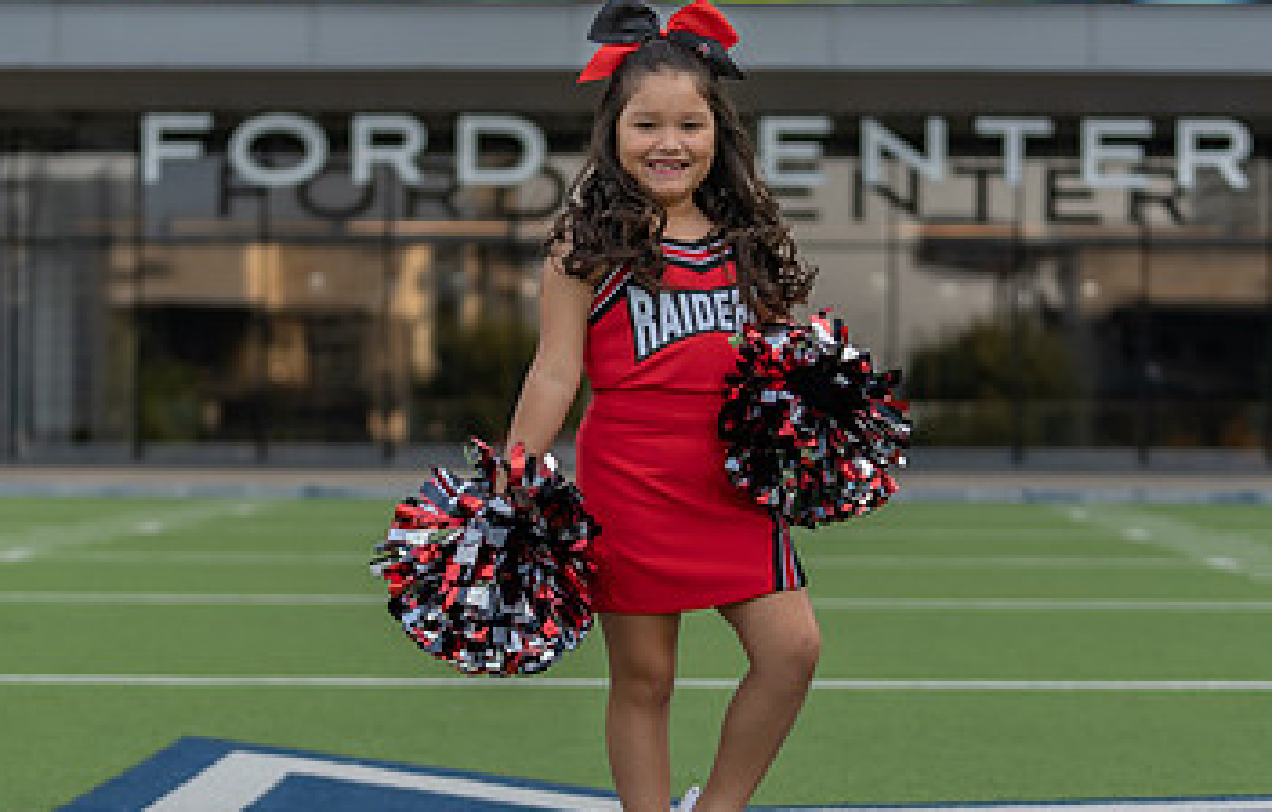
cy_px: 479
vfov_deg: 11.3
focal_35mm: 118
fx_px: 4115
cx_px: 652
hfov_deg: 17.6
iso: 100
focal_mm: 70
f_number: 2.8
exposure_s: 1/320
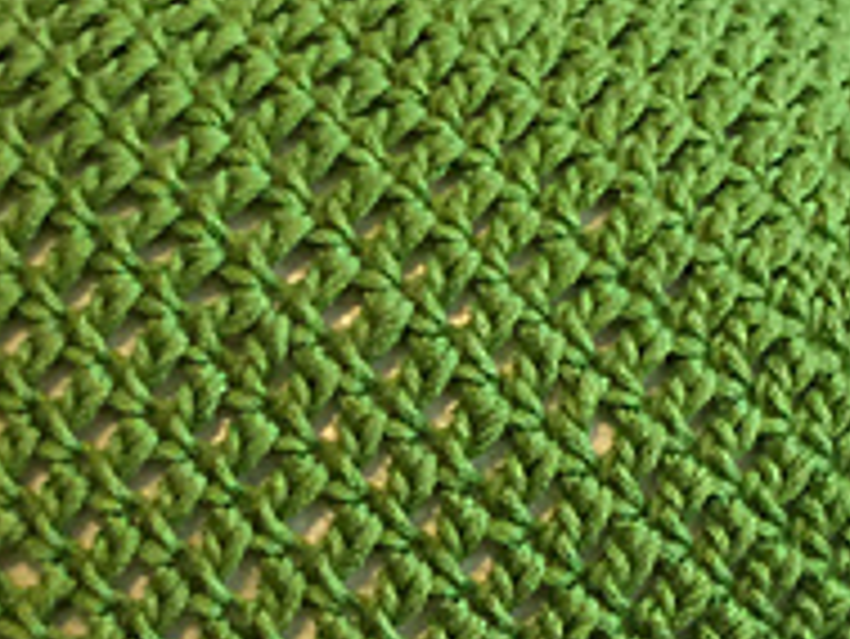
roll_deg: +1.9
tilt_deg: +1.5
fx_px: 2408
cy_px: 513
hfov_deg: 20.0
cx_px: 292
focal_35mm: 98
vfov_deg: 15.0
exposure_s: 1/10
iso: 125
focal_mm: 4.15
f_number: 2.2
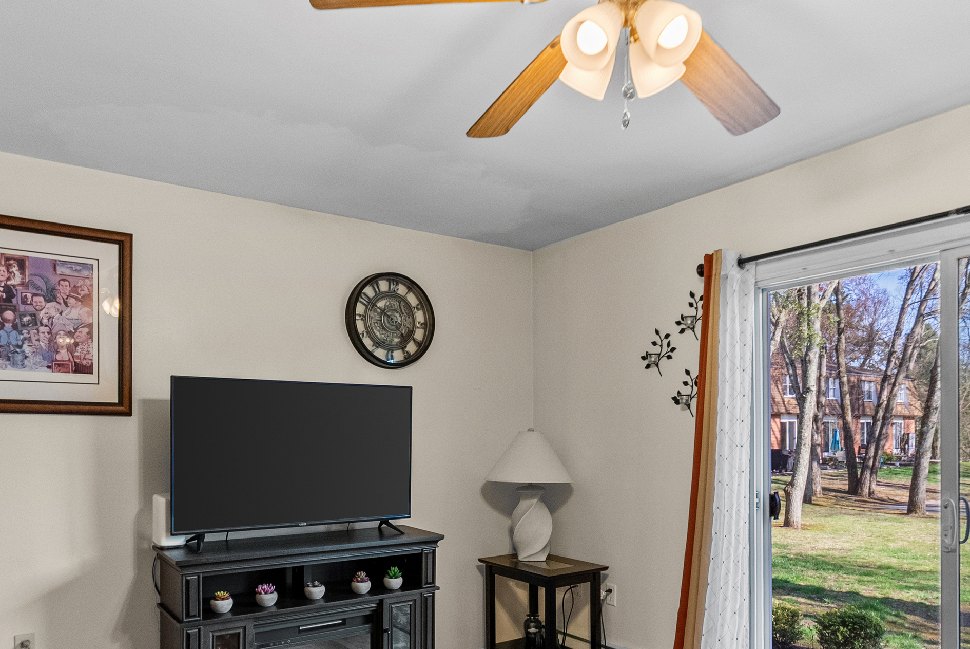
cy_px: 415
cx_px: 465
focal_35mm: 26
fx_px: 701
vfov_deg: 49.0
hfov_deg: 69.3
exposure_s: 1/15
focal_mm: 16
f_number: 8
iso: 320
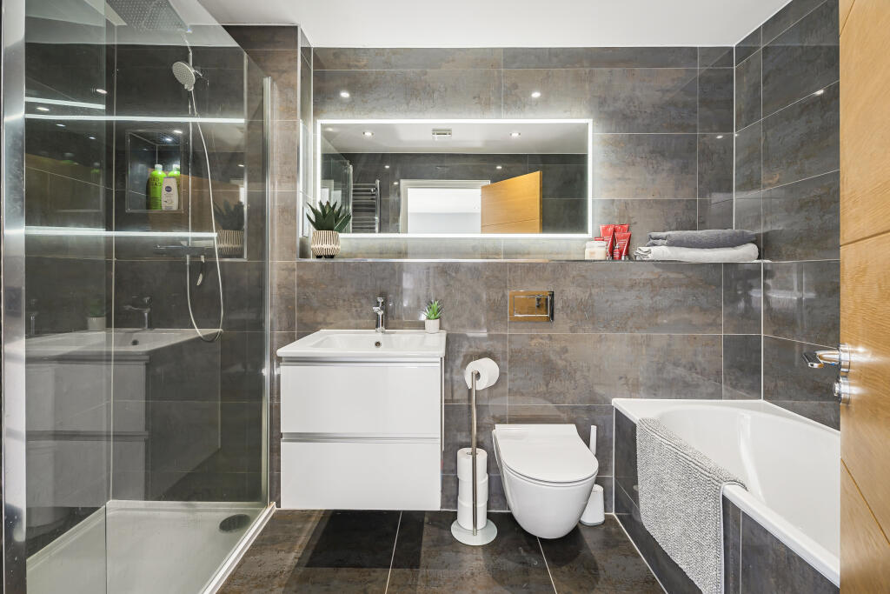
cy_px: 297
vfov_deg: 73.8
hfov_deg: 96.7
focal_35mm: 16
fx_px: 396
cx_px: 445
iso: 100
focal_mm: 16
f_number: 9
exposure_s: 1/6
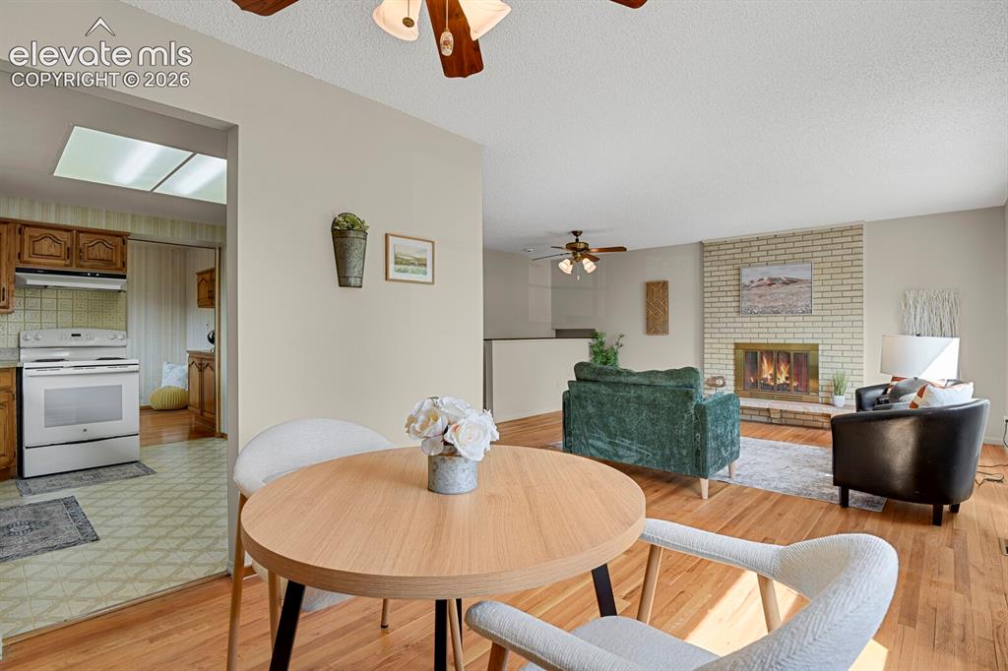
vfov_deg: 70.4
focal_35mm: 17
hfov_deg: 93.3
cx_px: 504
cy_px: 336
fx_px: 476
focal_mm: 17
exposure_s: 1/20
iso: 3200
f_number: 8
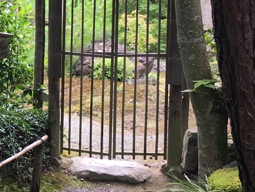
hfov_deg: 20.9
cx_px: -43
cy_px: 39
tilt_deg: -2.5
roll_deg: -0.1
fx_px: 649
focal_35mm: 88
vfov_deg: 16.7
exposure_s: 1/60
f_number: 2.2
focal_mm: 4.15
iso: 25
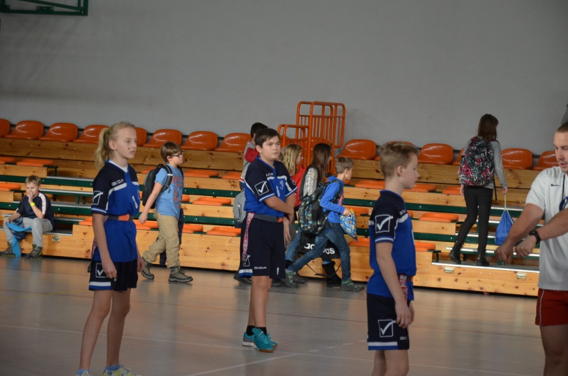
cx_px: 284
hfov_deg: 14.9
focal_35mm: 138
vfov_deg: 9.9
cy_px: 188
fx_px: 2173
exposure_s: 1/400
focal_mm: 92
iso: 1600
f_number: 5.6
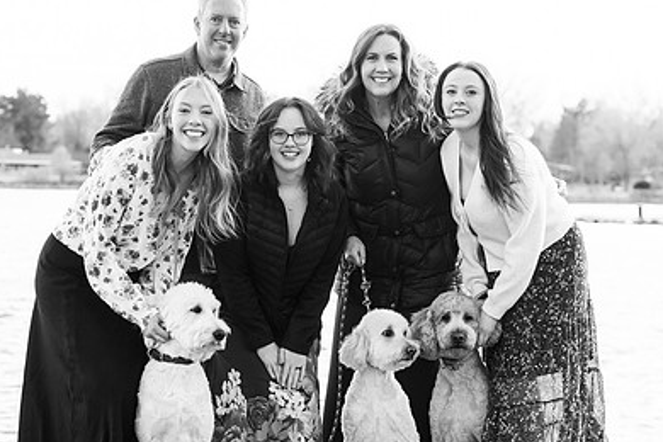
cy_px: 256
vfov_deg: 13.2
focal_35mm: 104
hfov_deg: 19.6
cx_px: 308
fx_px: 1915
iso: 2000
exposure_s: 1/500
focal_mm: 70
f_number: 4
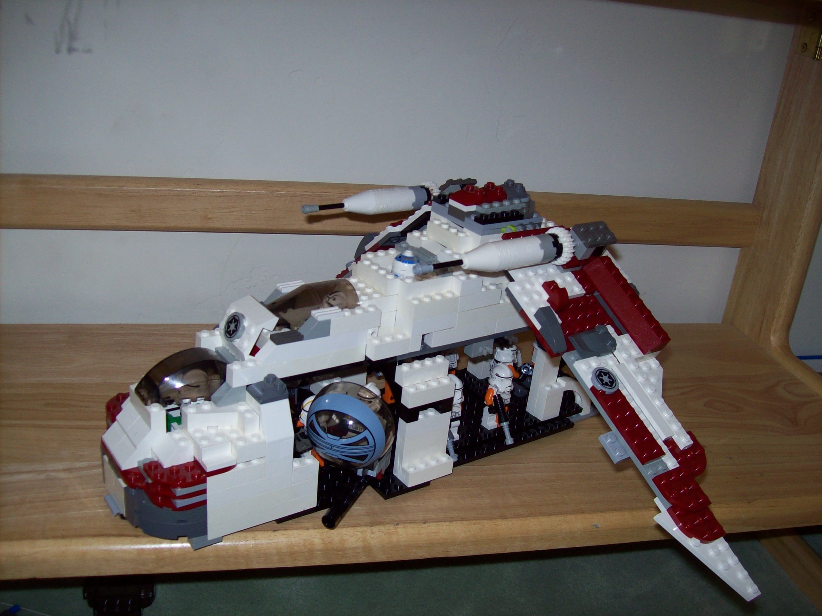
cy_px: 308
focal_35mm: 36
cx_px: 411
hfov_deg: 51.4
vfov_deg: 39.6
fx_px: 855
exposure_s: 1/64
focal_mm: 6
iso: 80
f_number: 2.7
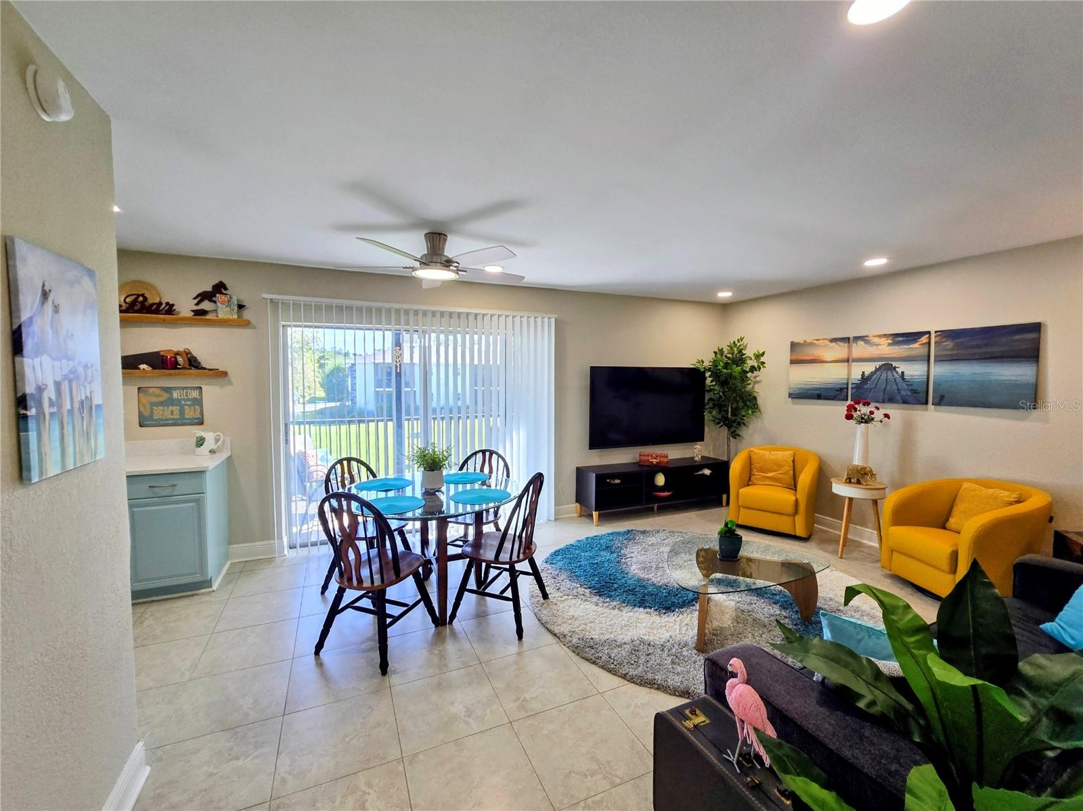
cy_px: 406
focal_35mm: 13
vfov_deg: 89.9
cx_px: 542
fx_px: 407
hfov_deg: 106.2
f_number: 2.2
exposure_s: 1/120
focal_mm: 2.2
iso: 80
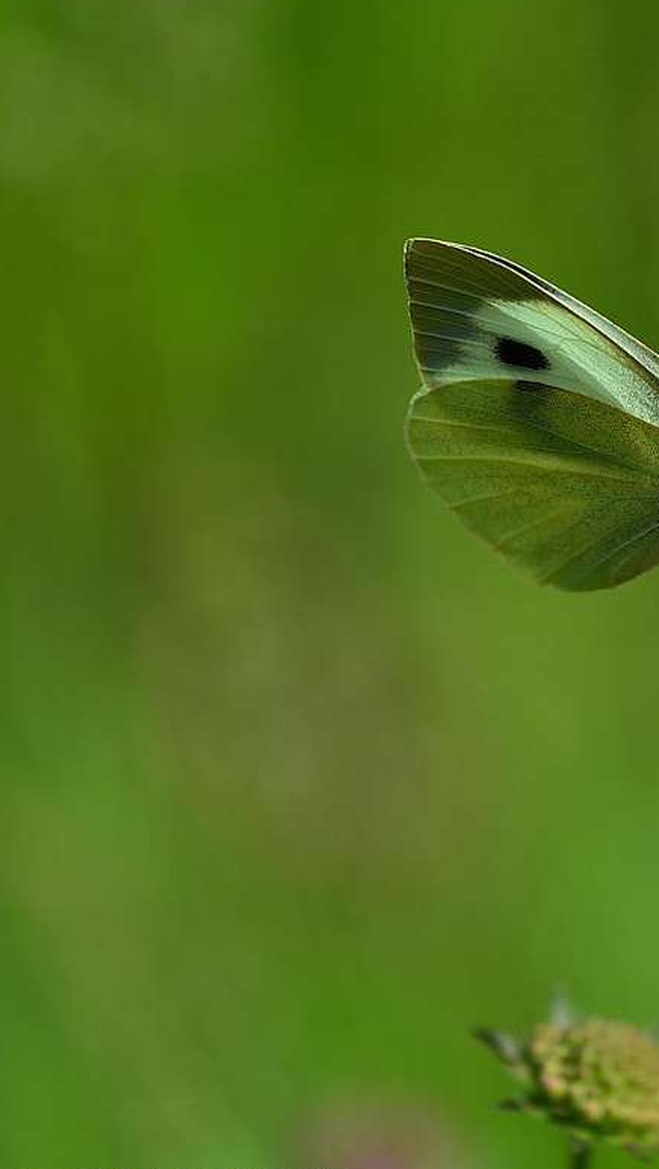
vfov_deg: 5.0
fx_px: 13436
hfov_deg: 2.8
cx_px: 766
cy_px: 500
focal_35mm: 433
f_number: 5.6
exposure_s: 1/640
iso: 100
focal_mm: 200
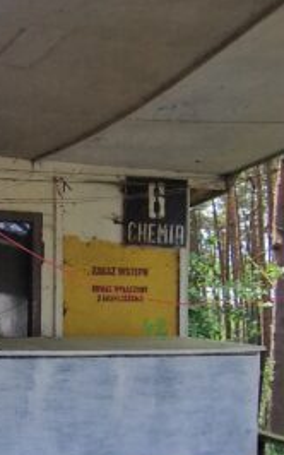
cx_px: -67
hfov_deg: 22.3
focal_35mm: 53
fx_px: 657
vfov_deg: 37.7
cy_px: 313
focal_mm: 2.2
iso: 50
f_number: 2.2
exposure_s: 1/483
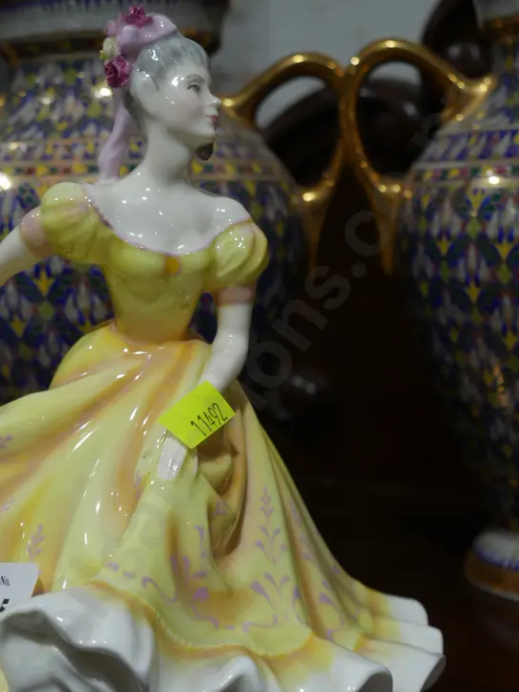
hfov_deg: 21.5
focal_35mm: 68
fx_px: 1360
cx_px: 183
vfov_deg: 28.3
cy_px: 478
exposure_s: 1/60
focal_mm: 24
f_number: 5.2
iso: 250
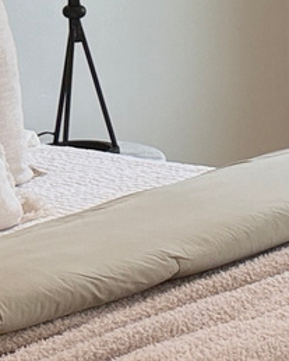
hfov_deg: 8.1
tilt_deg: -11.2
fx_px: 1979
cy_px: 113
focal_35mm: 185
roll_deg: -0.2
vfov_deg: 10.4
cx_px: 512
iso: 100
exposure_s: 1/543
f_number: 1.78
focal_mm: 6.76
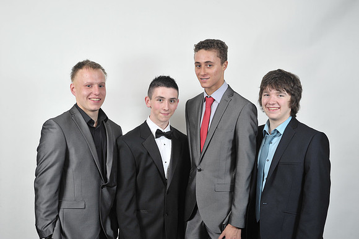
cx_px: 180
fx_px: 498
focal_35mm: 50
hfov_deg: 39.6
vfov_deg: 27.0
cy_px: 120
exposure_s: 1/160
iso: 1000
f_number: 7.1
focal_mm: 50
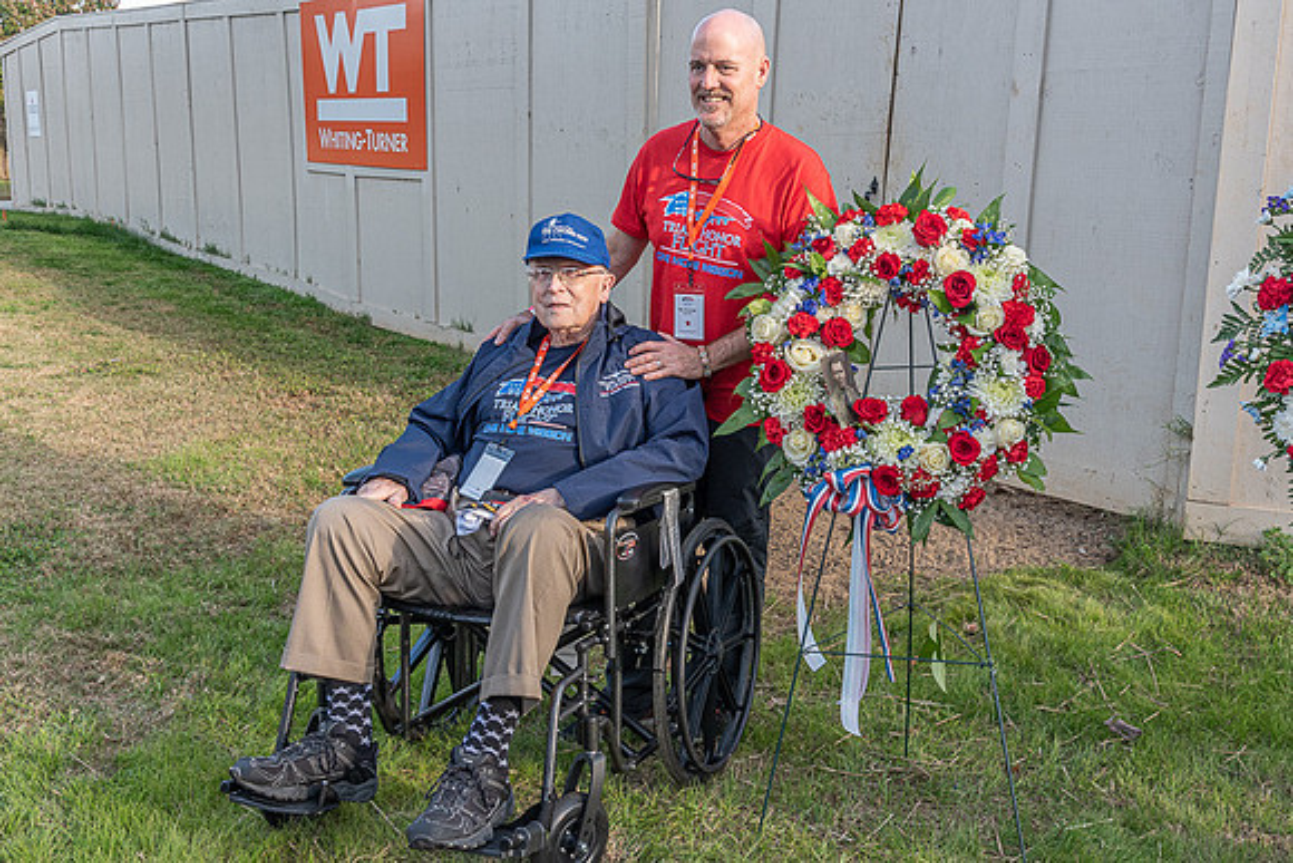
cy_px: 387
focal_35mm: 35
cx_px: 670
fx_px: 1270
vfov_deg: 37.5
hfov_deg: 54.0
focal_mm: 31
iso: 500
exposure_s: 1/200
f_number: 8
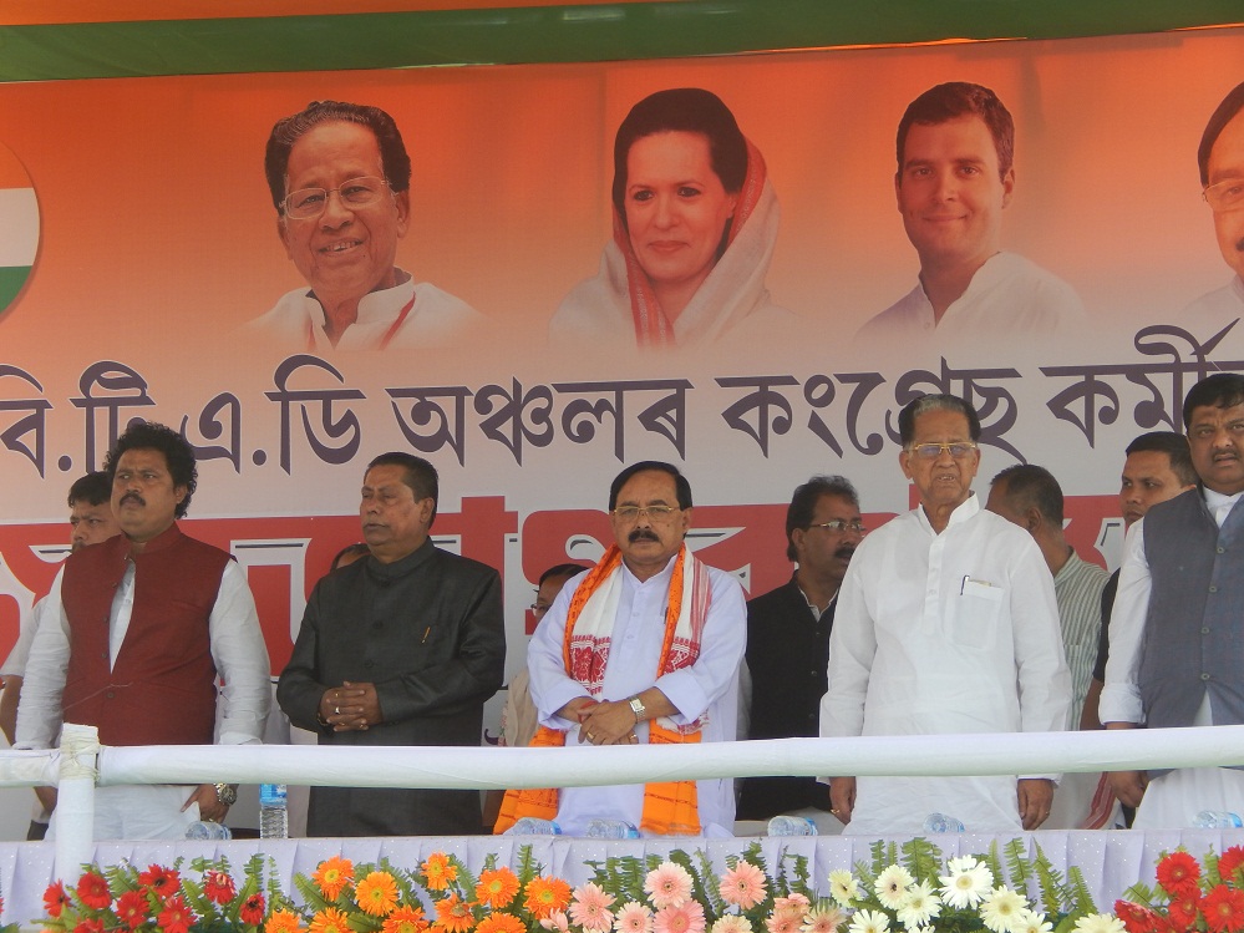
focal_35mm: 234
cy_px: 466
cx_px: 622
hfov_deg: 8.5
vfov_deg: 6.3
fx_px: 8408
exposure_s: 1/160
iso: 125
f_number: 5.6
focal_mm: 41.7
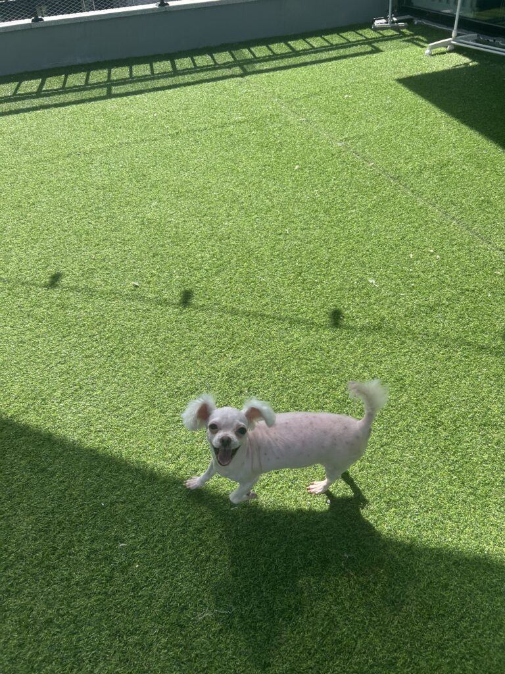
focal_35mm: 26
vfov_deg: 67.3
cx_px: 252
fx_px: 506
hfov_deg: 53.1
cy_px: 337
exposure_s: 1/1934
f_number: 1.5
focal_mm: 5.7
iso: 50
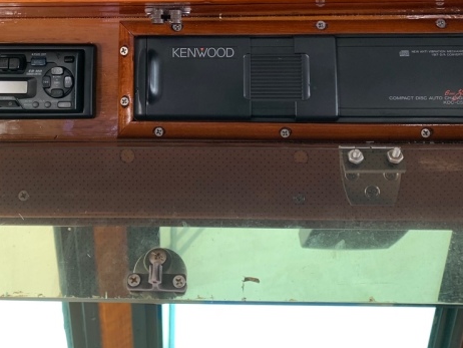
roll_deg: +0.3
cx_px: 174
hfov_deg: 41.8
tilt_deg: +8.9
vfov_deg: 31.2
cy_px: 58
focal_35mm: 45
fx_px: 602
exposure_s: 1/60
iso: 64
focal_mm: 4.25
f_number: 1.8
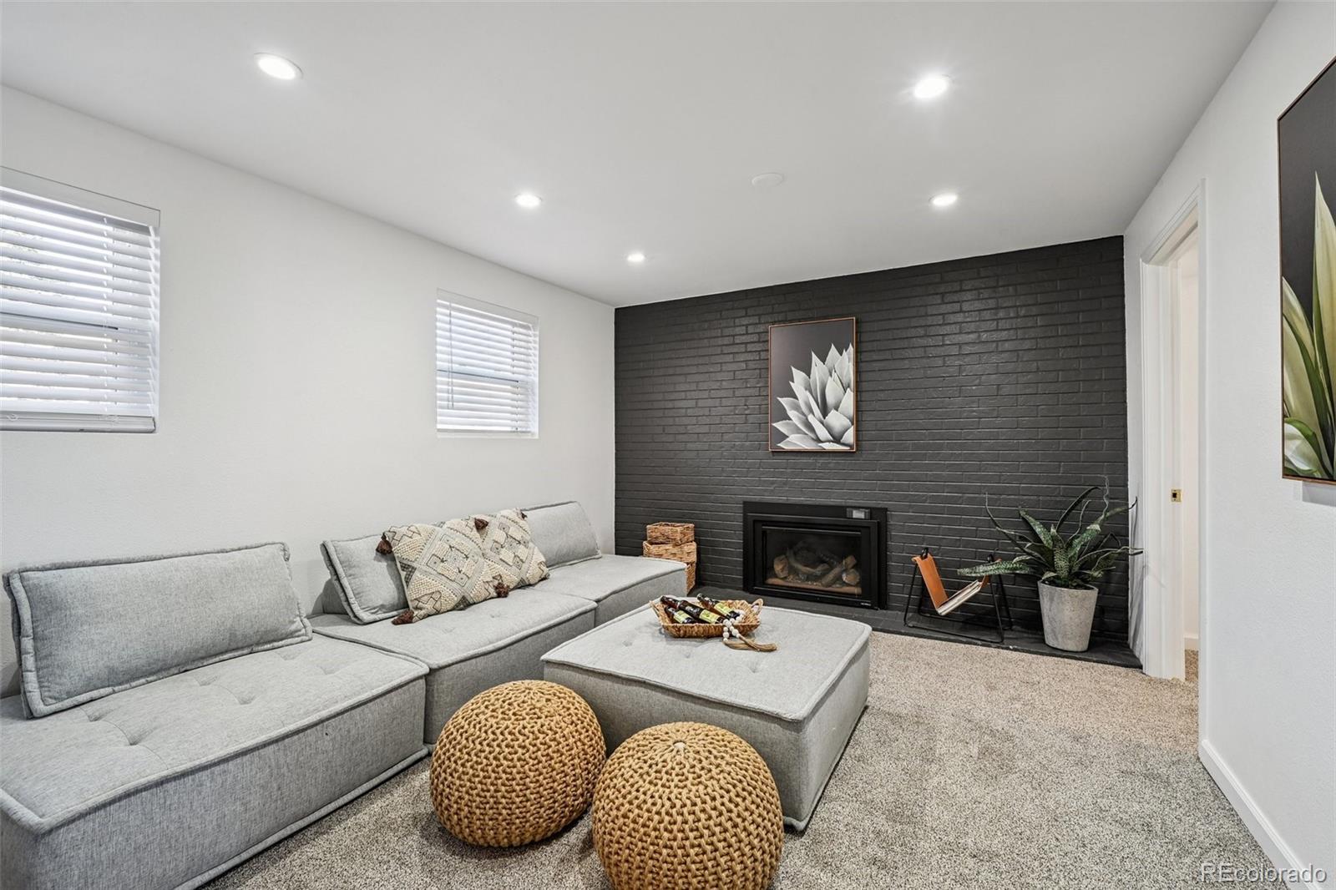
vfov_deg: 75.5
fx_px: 575
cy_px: 445
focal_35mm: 16
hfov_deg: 98.6
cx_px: 668
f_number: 10
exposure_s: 1/8
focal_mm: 15.5
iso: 400
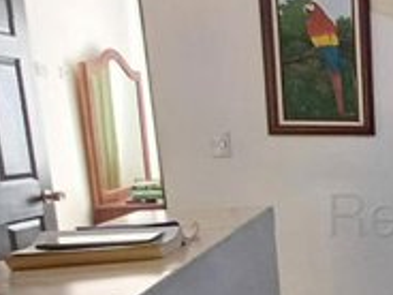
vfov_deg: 26.3
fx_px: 624
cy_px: 214
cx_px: 669
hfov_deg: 23.1
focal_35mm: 55
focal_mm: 1.64
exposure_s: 1/30
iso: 200
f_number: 2.2
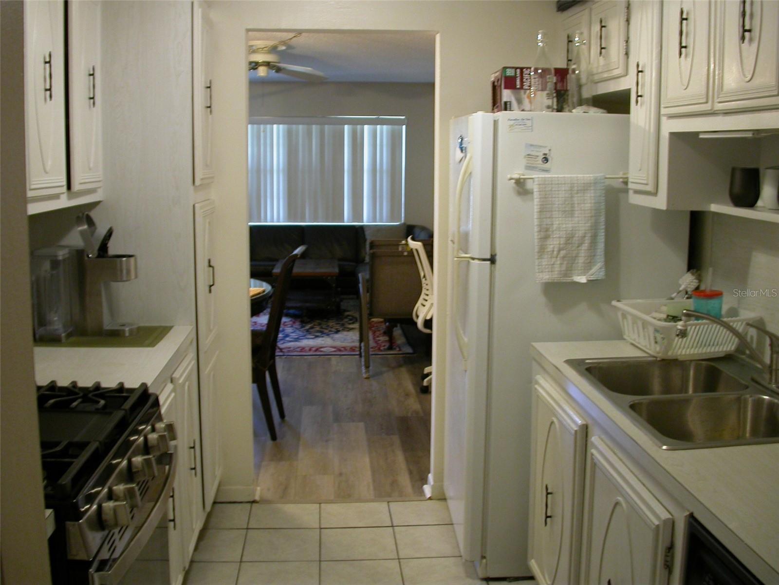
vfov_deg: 37.7
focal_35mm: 38
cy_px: 292
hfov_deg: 49.0
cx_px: 390
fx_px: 855
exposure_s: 1/20.3
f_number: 2.6
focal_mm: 7.85
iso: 100
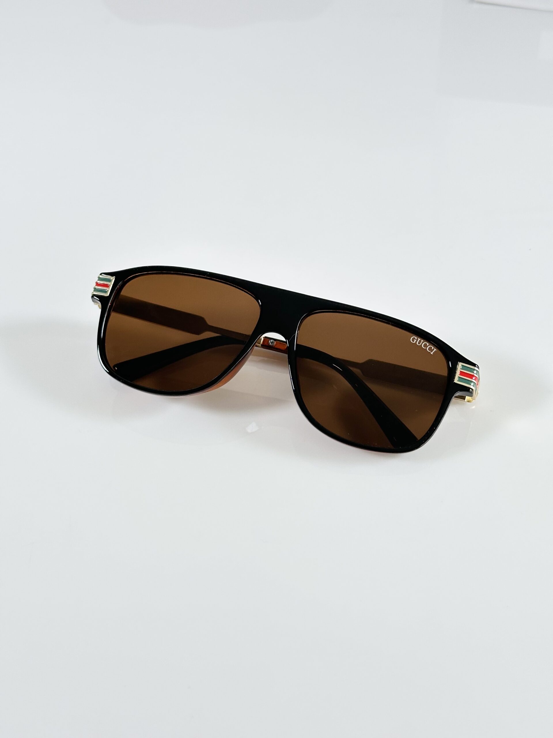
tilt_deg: -47.1
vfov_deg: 39.7
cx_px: 276
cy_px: 369
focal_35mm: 48
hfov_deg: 30.3
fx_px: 1022
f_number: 1.78
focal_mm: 6.86
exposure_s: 1/121
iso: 80
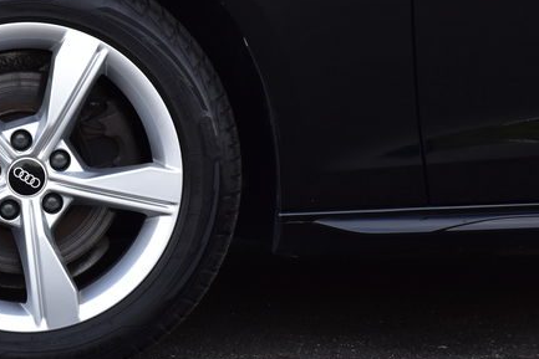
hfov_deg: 7.4
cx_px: 26
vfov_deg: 5.0
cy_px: 112
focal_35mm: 277
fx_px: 4148
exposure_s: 1/125
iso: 400
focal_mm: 80
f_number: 9
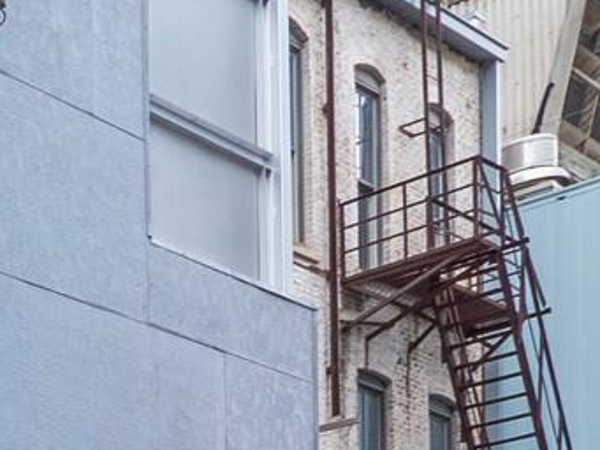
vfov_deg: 14.4
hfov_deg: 14.0
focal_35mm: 84
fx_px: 1456
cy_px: 924
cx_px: -917
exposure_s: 1/60
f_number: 8
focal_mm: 7
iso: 200
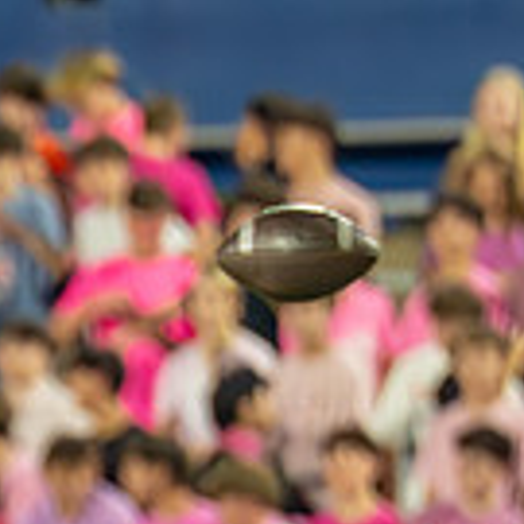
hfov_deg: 1.1
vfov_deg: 1.1
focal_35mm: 1578
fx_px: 27025
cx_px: -810
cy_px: 789
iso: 3200
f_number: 2.8
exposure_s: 1/1600
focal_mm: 200
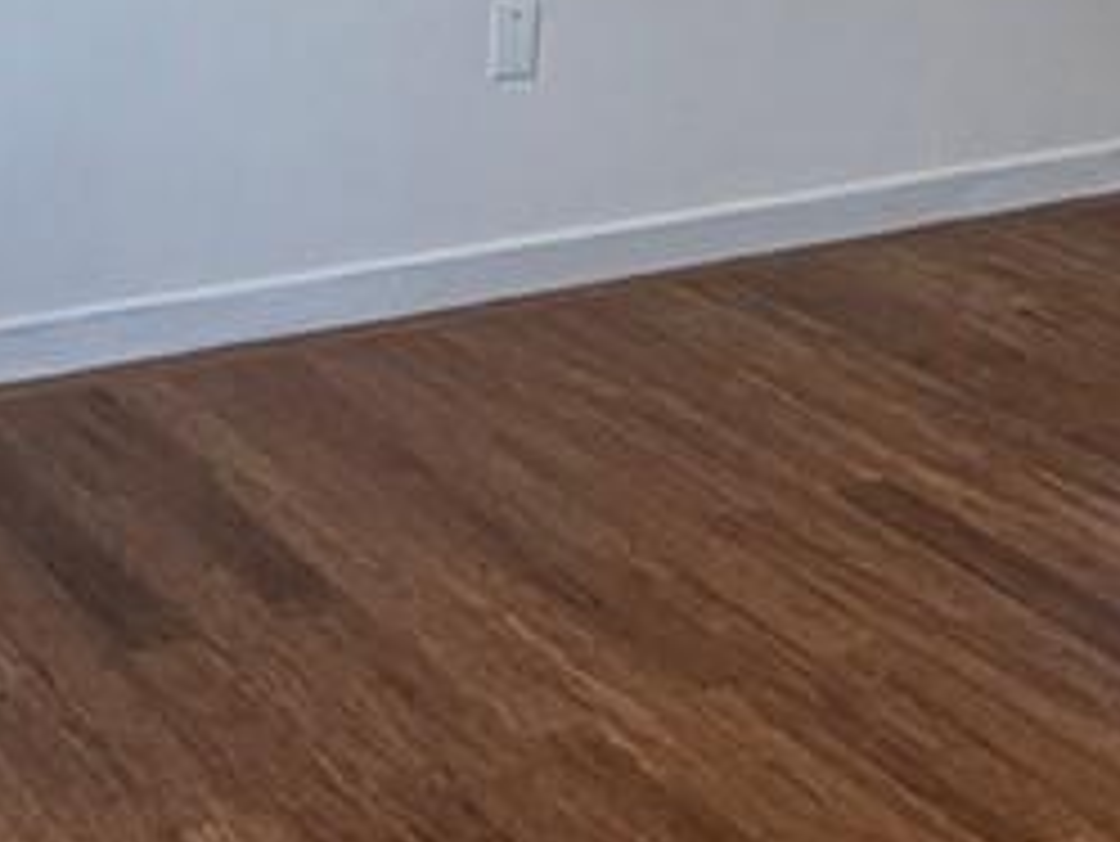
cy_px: -518
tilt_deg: -0.9
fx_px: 2913
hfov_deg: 21.5
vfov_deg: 14.9
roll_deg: -0.8
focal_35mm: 90
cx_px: 918
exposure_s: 1/120
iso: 100
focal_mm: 2.22
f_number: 2.2
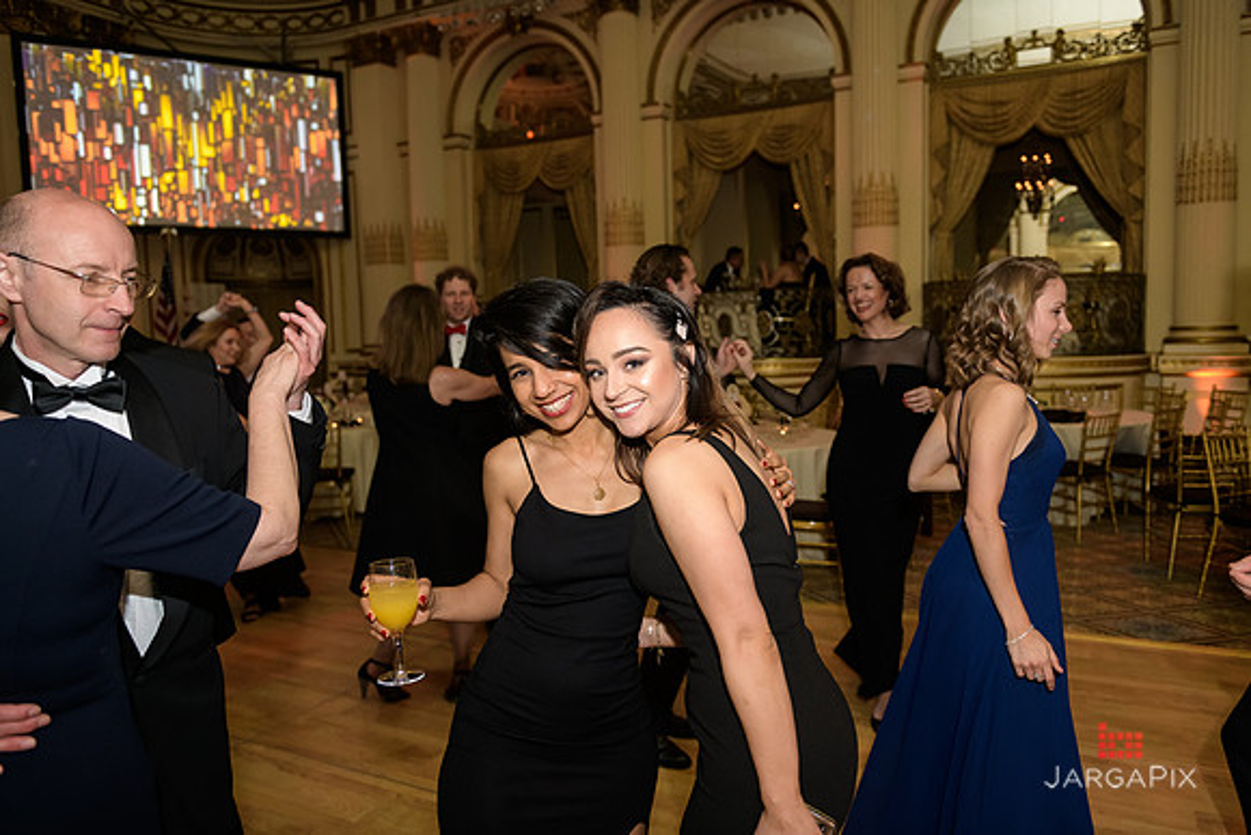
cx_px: 626
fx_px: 938
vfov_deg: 48.0
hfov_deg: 67.4
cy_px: 418
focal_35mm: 27
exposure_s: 1/125
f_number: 3.2
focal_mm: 27
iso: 1600
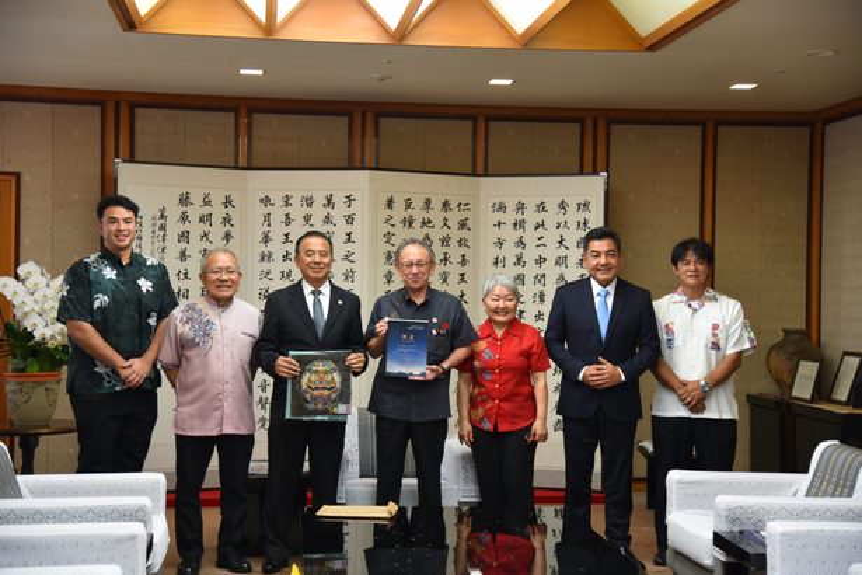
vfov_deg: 23.4
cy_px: 288
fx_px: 1389
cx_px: 431
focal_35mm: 58
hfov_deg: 34.5
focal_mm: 58
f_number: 4
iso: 560
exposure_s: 1/60
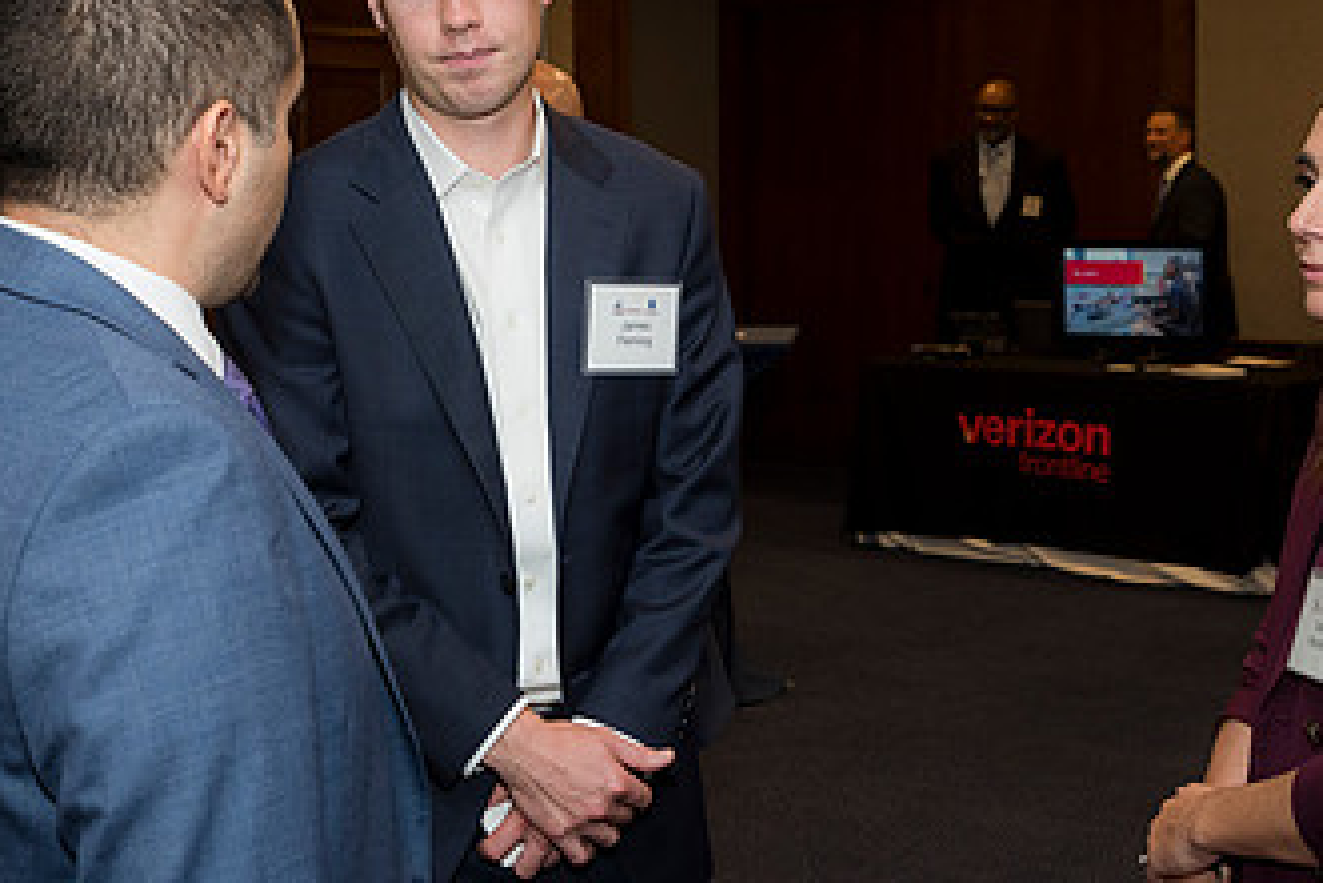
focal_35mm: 56
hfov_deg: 35.5
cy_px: 473
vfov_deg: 24.2
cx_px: 803
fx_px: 2059
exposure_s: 1/125
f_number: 5
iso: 800
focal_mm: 32
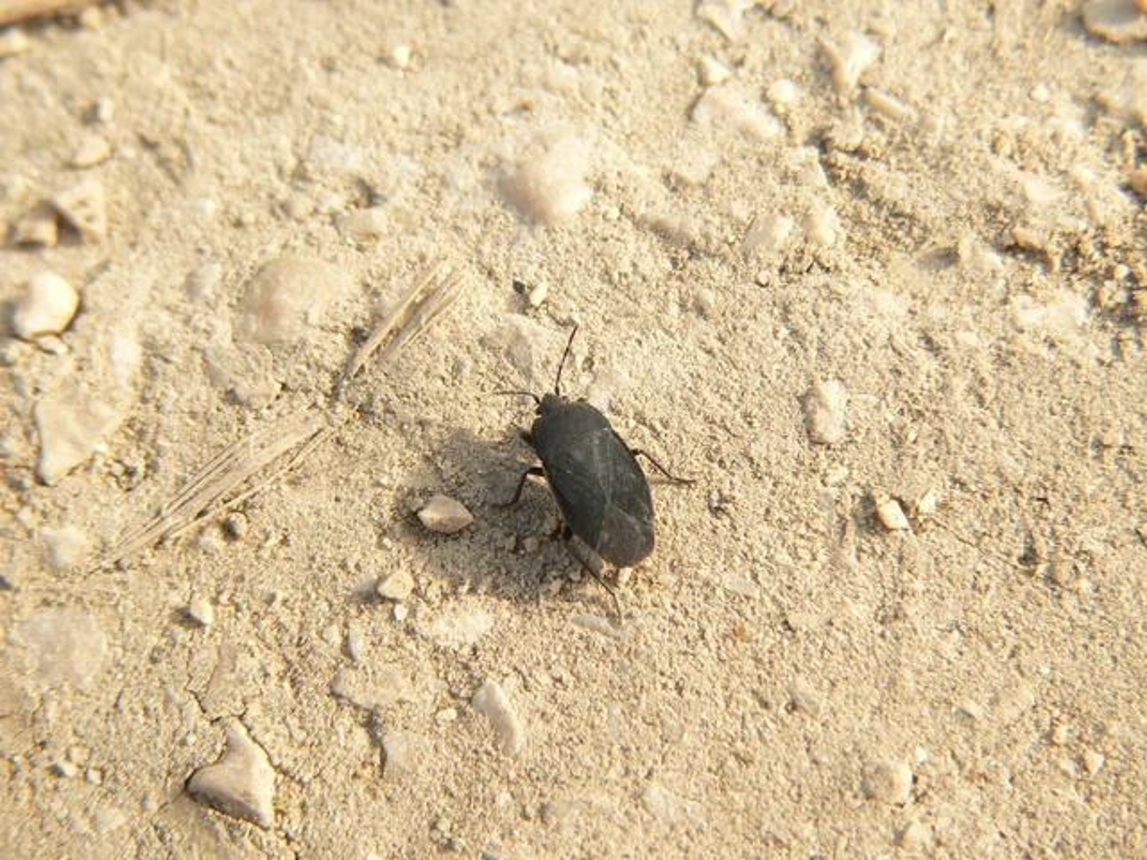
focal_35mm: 84
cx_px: 574
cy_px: 430
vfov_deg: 17.6
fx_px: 2783
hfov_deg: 23.3
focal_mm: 14.1
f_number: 4
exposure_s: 1/250
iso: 100
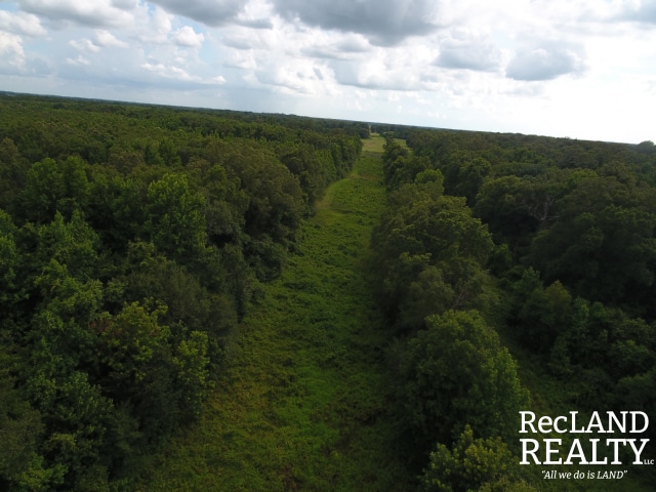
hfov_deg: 81.7
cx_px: 328
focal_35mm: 20
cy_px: 246
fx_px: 379
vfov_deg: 66.0
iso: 100
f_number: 2.8
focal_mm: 3.61
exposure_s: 1/490
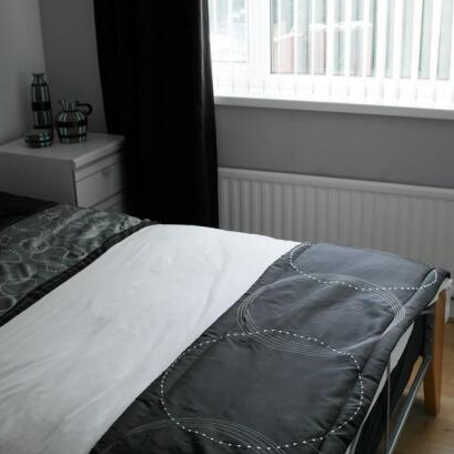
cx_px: 229
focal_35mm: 49
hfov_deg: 34.7
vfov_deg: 34.7
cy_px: 213
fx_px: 727
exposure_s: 1/100
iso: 200
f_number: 4
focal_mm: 24
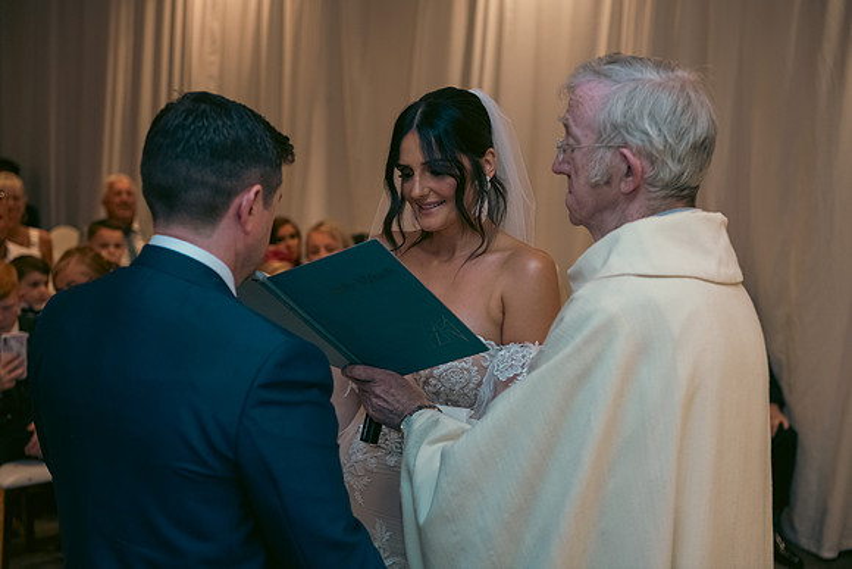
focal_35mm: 58
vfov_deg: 23.4
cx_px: 426
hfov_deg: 34.5
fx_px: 1373
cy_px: 284
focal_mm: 58
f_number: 3.5
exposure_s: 1/160
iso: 800
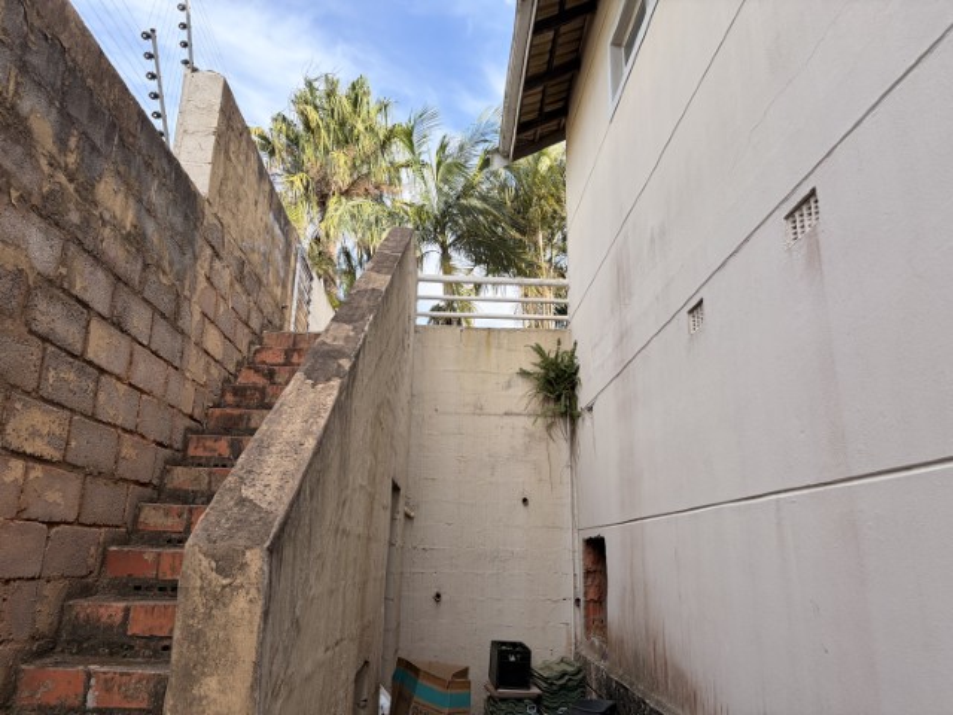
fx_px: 716
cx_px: 476
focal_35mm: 26
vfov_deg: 53.1
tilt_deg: +18.3
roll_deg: +0.0
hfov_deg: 67.3
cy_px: 358
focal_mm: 5.96
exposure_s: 1/731
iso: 50
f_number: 1.6
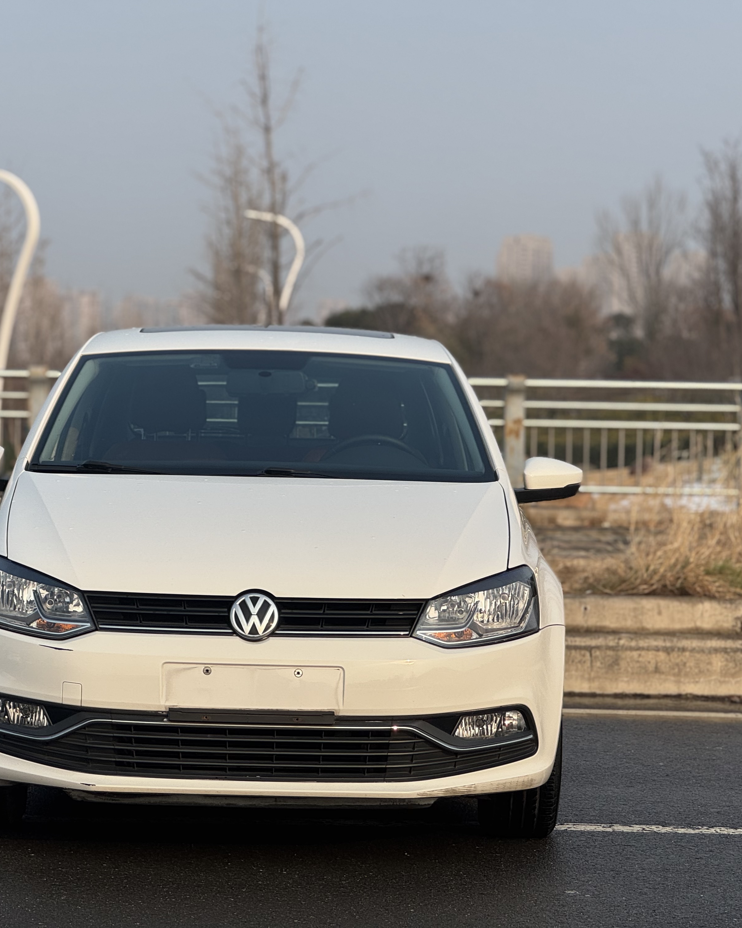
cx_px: 240
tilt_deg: -0.5
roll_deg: +0.5
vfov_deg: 19.0
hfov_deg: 15.2
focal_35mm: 101
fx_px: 2772
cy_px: 461
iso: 25
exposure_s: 1/699
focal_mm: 9
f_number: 2.8
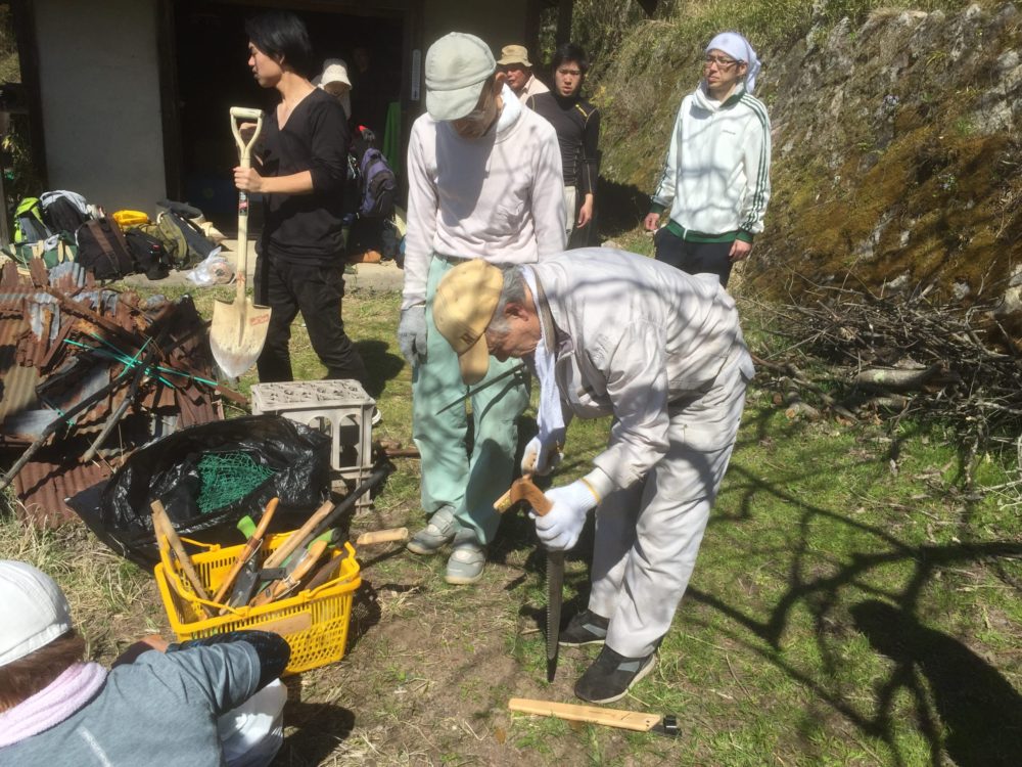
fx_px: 856
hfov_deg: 61.7
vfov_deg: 48.2
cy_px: 384
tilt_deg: -18.3
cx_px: 511
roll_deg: -4.6
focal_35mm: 29
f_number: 2.2
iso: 32
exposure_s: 1/2475
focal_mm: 4.15
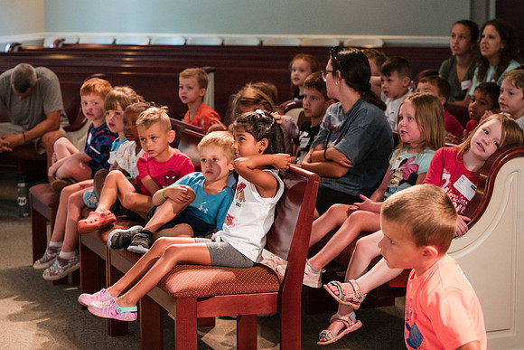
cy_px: 170
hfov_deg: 22.7
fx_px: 1306
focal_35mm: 90
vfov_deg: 15.2
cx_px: 258
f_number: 6.3
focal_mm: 85
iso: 6400
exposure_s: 1/160
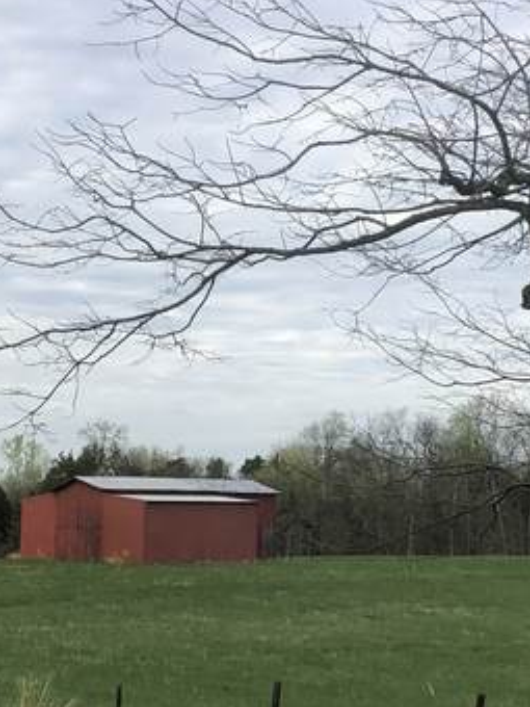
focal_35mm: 79
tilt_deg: +6.5
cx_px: 303
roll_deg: +2.2
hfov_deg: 18.7
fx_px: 1613
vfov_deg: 24.7
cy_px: 349
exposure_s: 1/979
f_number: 1.8
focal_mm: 3.99
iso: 20
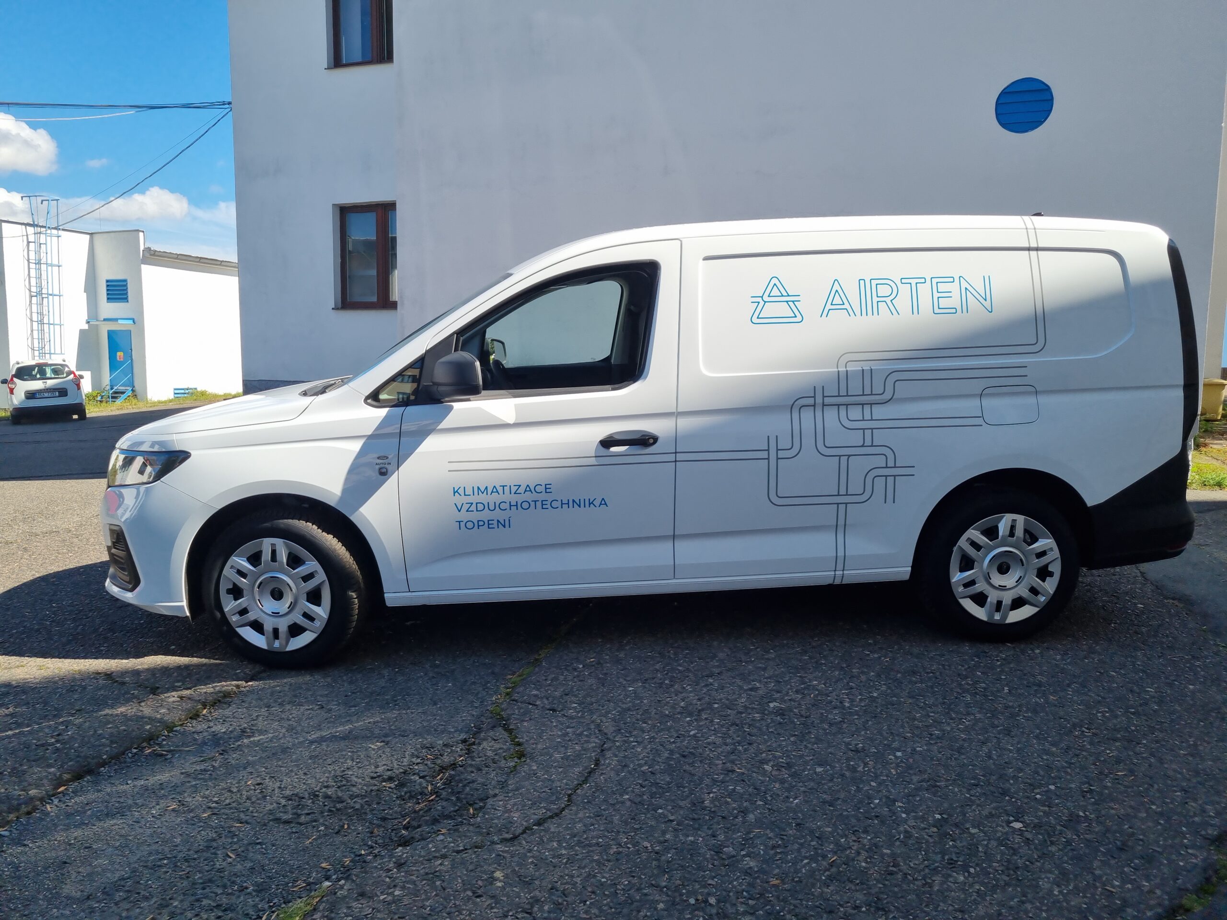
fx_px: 922
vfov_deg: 53.1
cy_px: 460
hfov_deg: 67.3
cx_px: 614
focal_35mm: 26
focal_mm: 5.4
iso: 50
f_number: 1.8
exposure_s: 1/2198
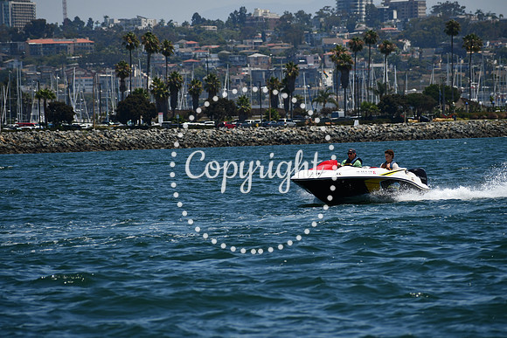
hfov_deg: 6.2
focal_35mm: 330
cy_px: 169
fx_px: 4648
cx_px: 254
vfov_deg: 4.2
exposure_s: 1/1600
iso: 200
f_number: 7.1
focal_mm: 220
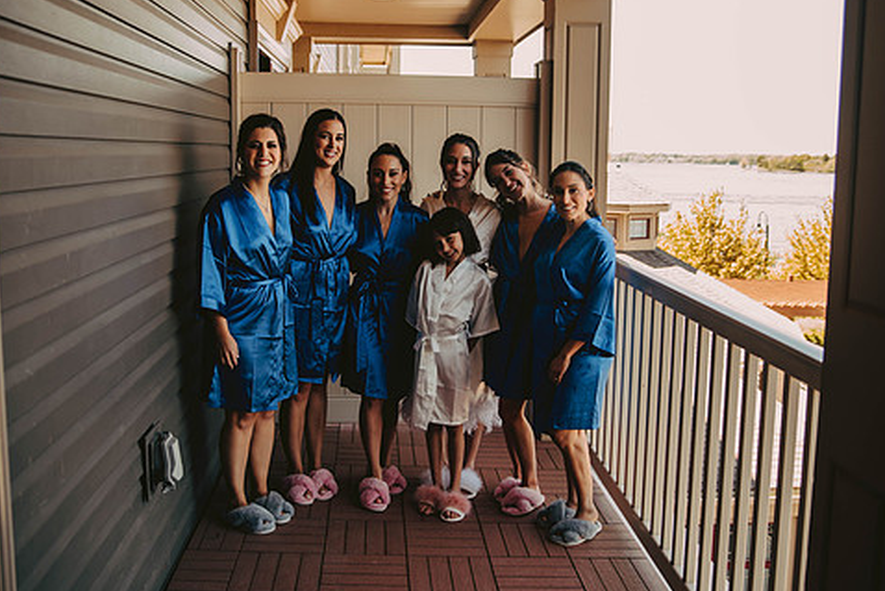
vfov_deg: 38.8
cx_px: 437
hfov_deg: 55.8
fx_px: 836
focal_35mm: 34
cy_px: 242
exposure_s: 1/320
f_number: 2.8
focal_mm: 28
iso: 320
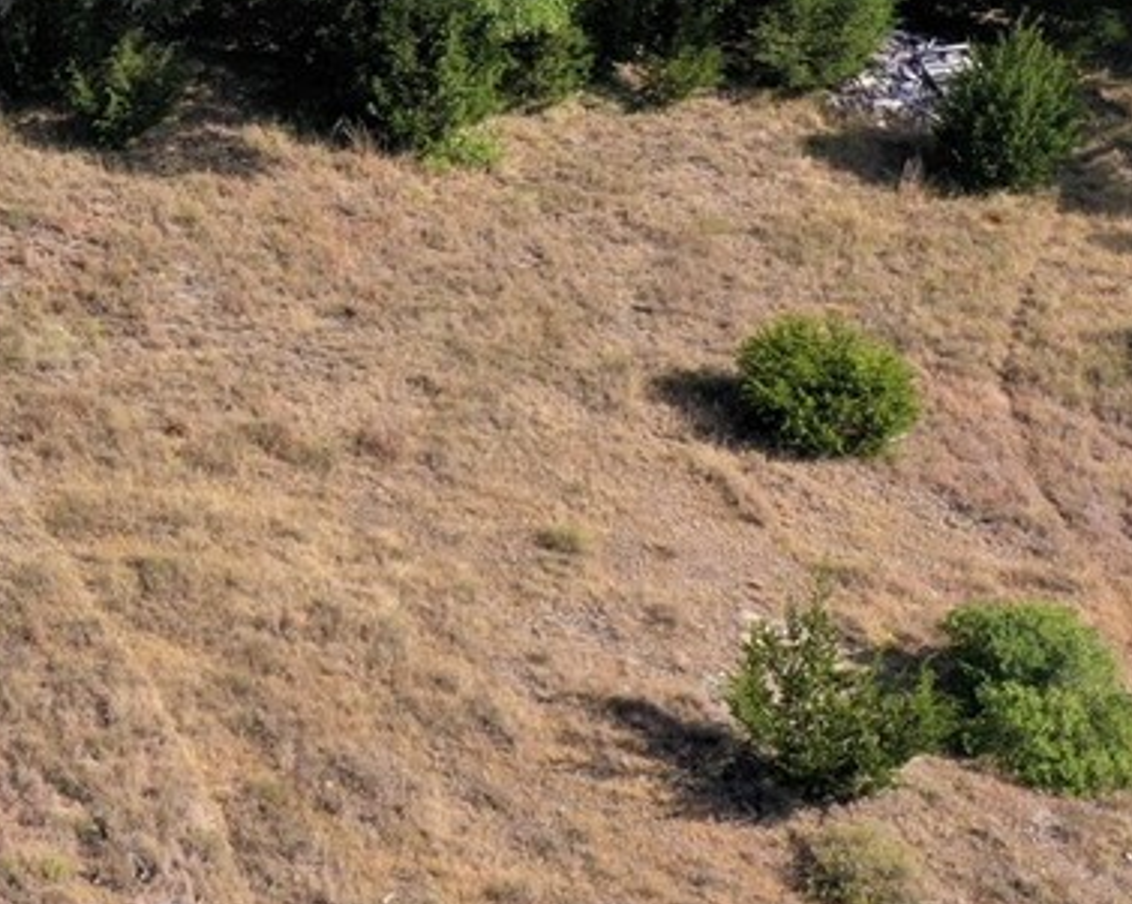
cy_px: -490
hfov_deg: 15.0
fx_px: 3783
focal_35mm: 113
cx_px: -826
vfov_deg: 12.8
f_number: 5.6
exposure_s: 1/320
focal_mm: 10.26
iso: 100
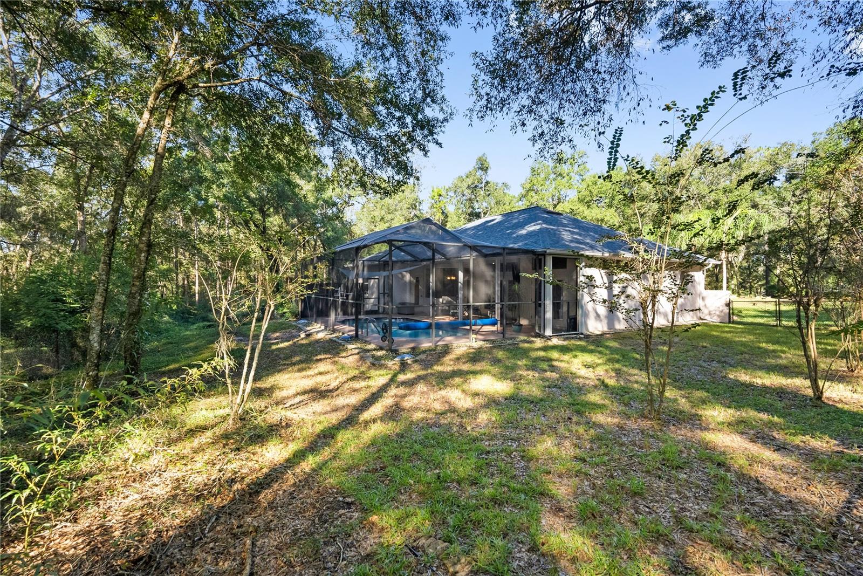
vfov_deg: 72.1
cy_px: 288
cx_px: 432
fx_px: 396
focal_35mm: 16
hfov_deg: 95.0
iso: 2000
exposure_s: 1/160
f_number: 9
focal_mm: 16.5
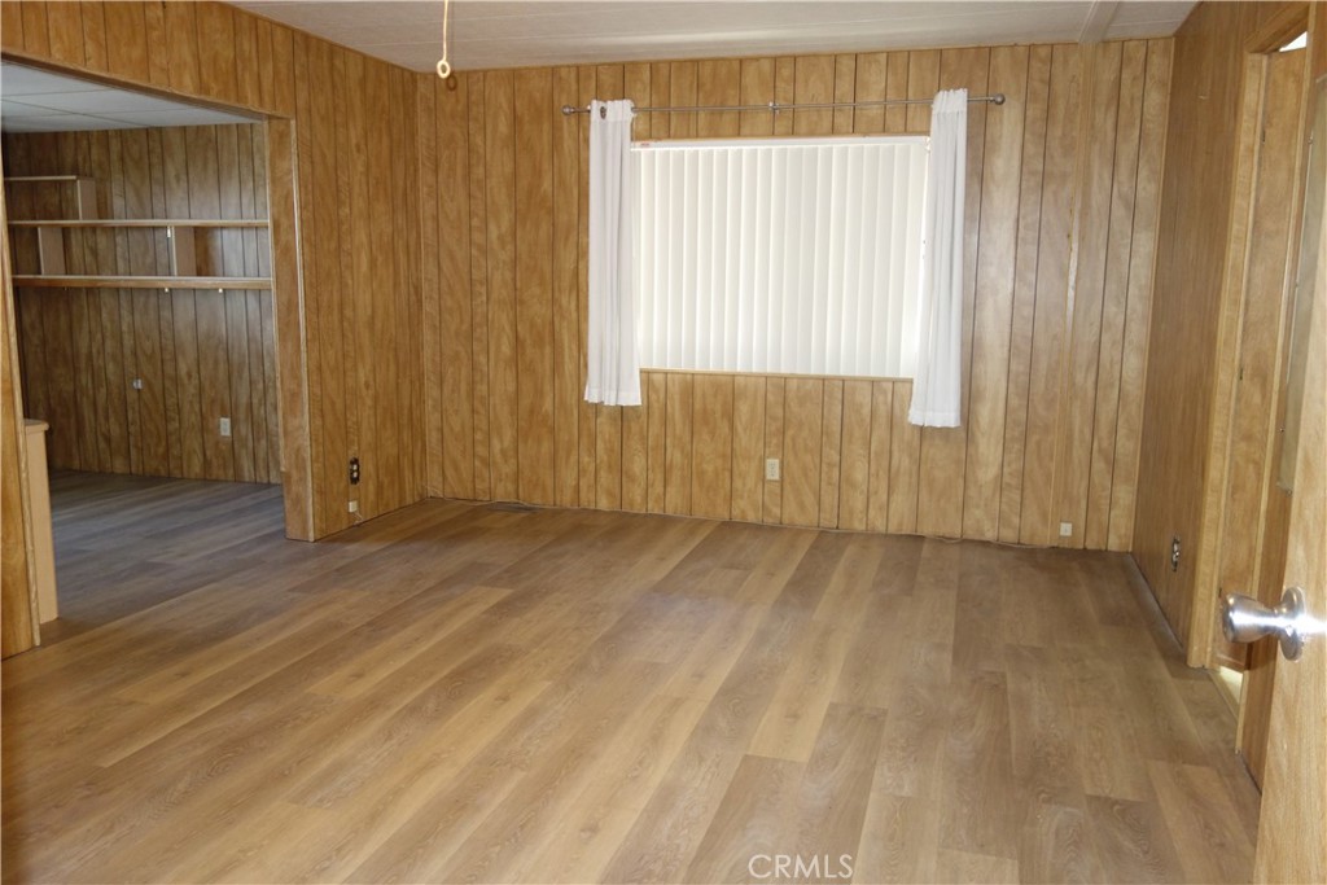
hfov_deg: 65.5
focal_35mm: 28
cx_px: 664
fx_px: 1032
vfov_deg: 46.4
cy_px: 442
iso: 400
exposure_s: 1/30
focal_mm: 10.4
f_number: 1.8
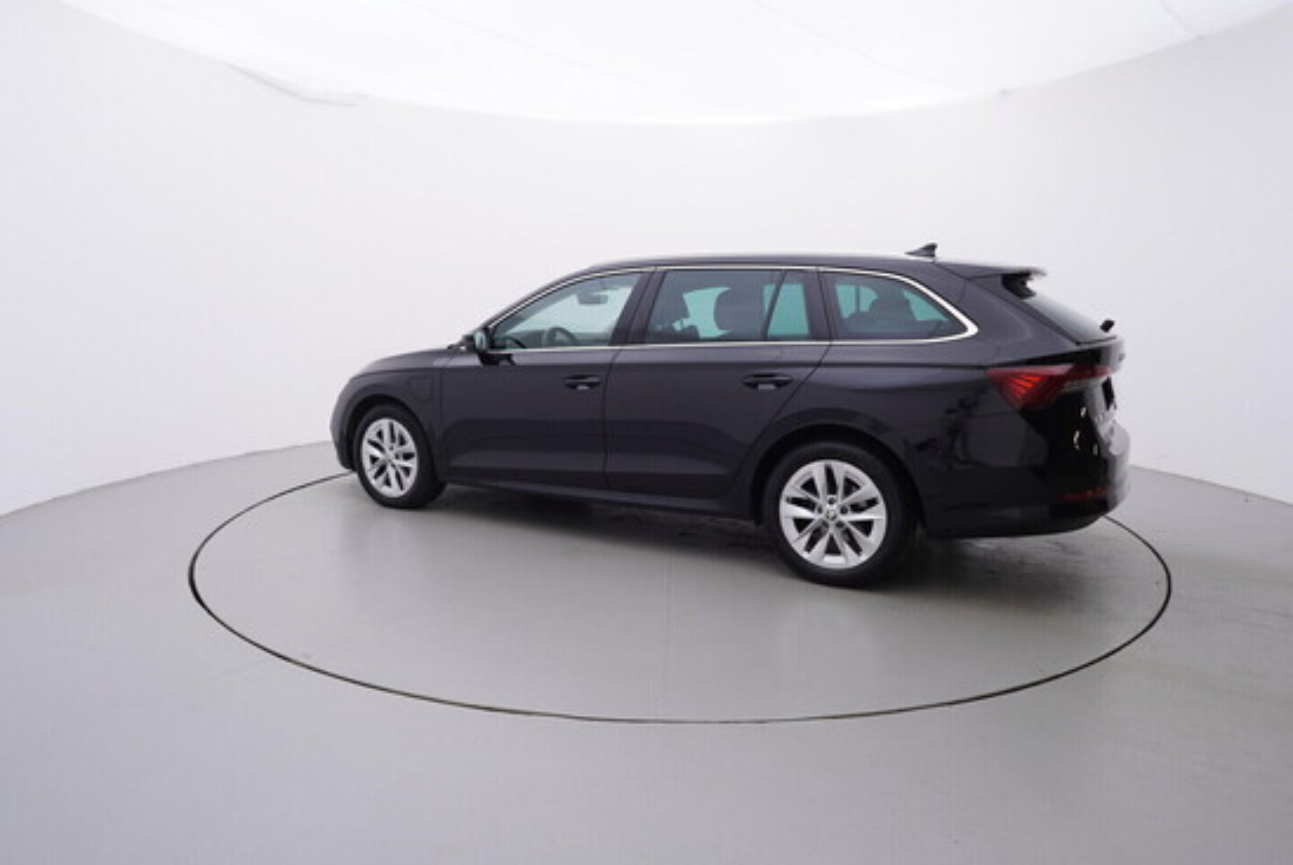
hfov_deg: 77.3
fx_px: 809
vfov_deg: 56.2
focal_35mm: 22
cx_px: 646
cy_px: 432
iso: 200
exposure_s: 1/80
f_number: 5
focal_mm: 15
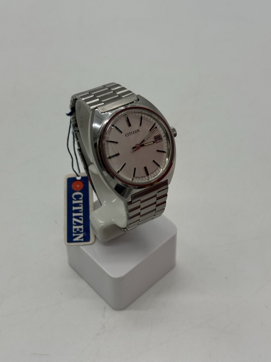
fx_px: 501
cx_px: 136
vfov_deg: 39.7
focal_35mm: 48
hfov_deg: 30.3
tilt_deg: -48.5
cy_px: 181
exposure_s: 1/783
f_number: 1.78
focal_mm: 6.76
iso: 64
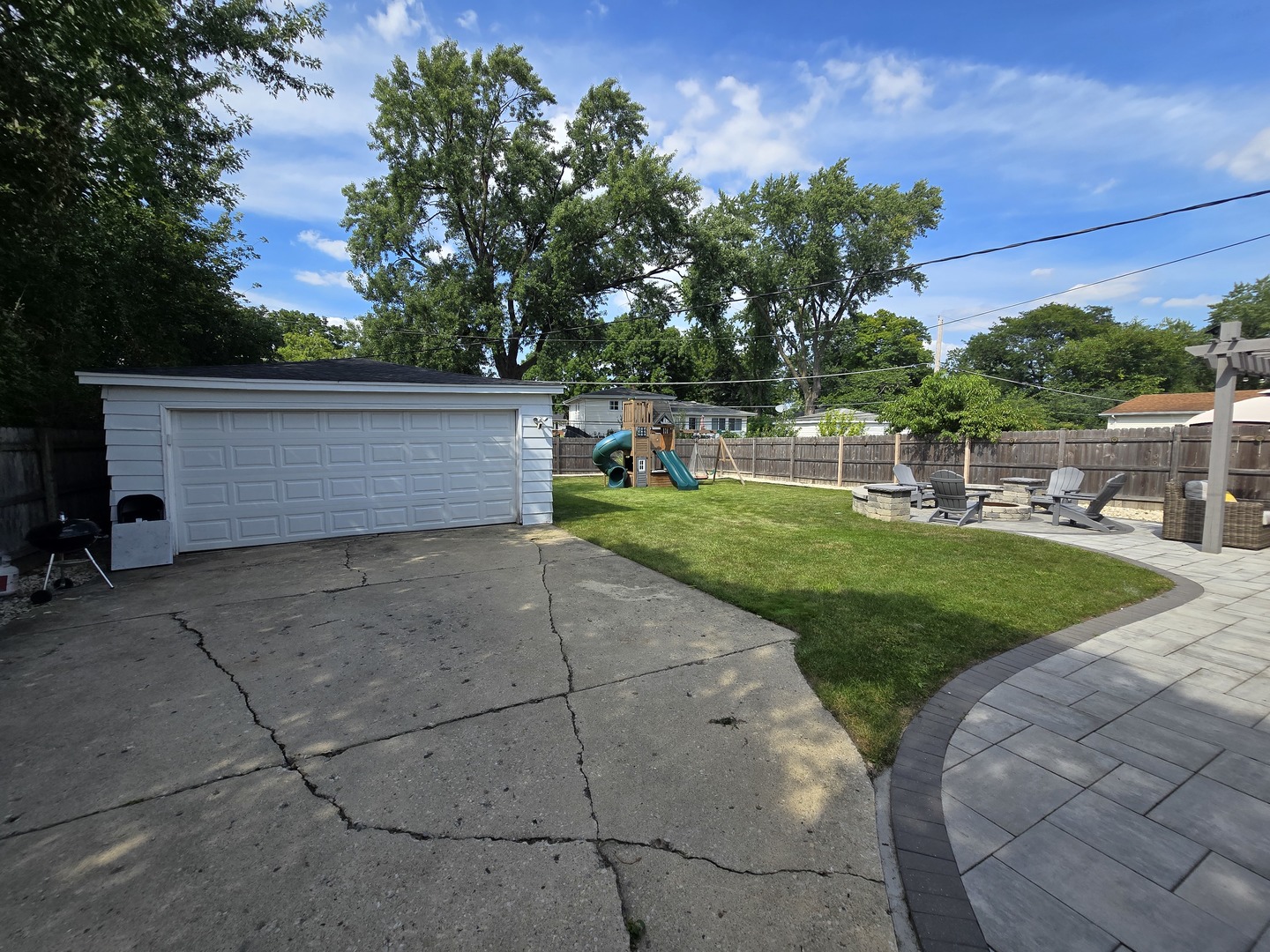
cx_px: 635
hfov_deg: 106.2
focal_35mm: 13
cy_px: 476
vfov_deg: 89.9
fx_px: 477
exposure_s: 1/1636
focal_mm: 2.2
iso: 50
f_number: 2.2
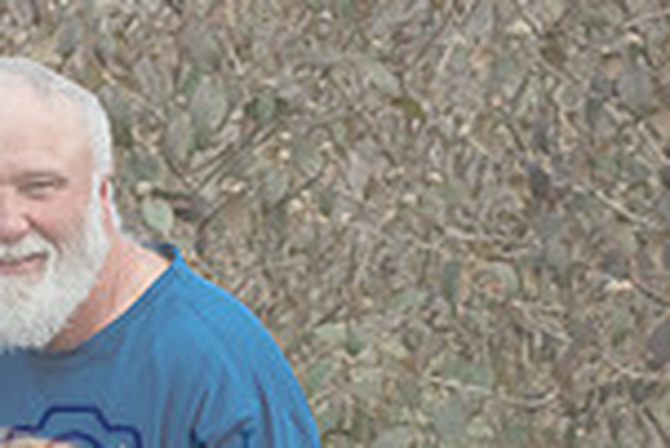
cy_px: 716
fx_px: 5719
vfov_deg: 4.5
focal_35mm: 307
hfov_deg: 6.7
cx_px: -115
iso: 400
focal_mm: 80
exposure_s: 1/500
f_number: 8
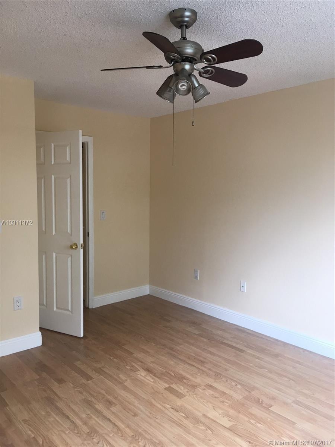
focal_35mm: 29
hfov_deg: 48.2
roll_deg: +0.8
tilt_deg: -5.6
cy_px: 224
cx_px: 168
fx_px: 374
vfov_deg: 61.7
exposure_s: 1/30
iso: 32
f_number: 2.2
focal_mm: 4.15
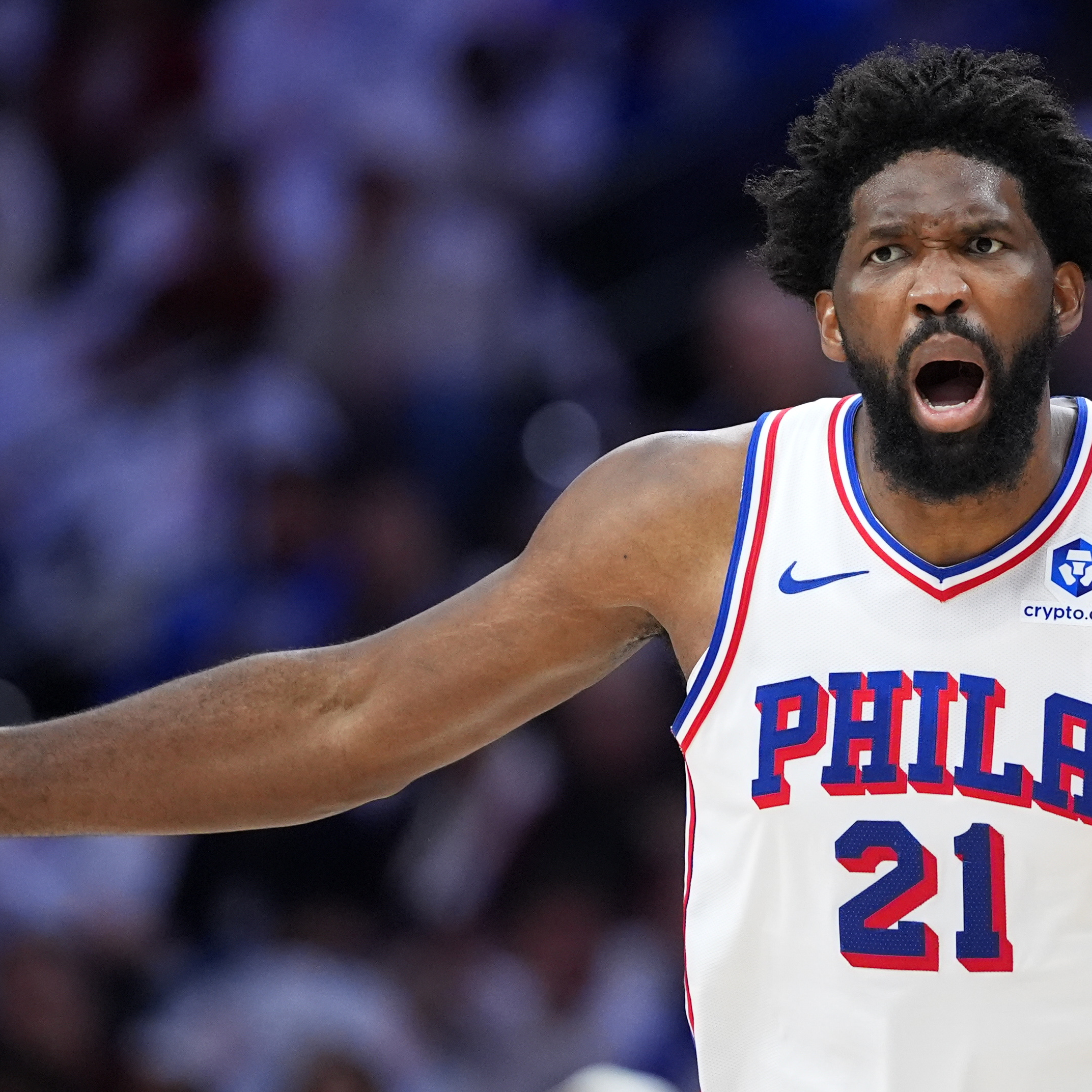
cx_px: 1045
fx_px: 25447
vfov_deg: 2.5
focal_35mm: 713
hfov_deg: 2.5
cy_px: 513
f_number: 2.8
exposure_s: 1/1600
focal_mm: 300
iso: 3200
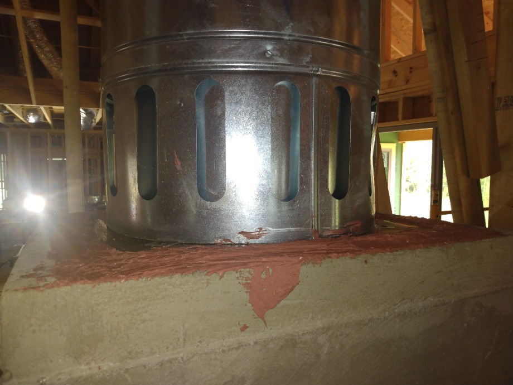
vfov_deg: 66.0
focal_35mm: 20
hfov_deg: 81.7
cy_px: 192
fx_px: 296
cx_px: 256
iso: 169
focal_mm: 3.54
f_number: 2
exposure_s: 1/40
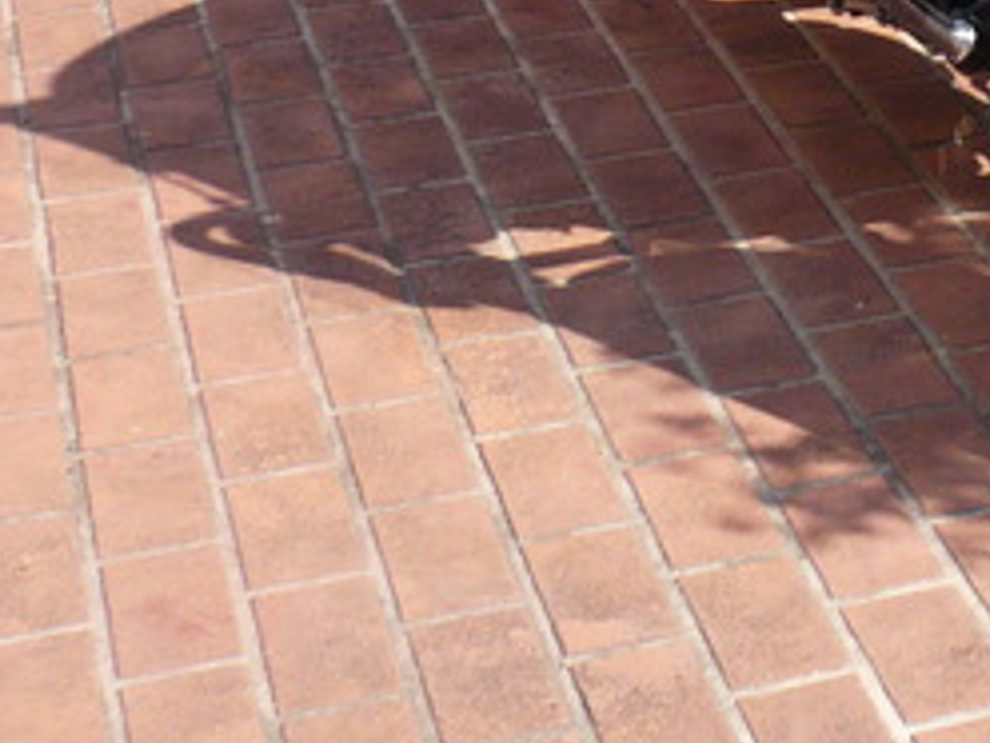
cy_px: -391
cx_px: 1333
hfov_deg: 16.4
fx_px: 3232
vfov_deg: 12.4
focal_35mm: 113
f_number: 2.8
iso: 100
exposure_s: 1/640
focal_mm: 5.8
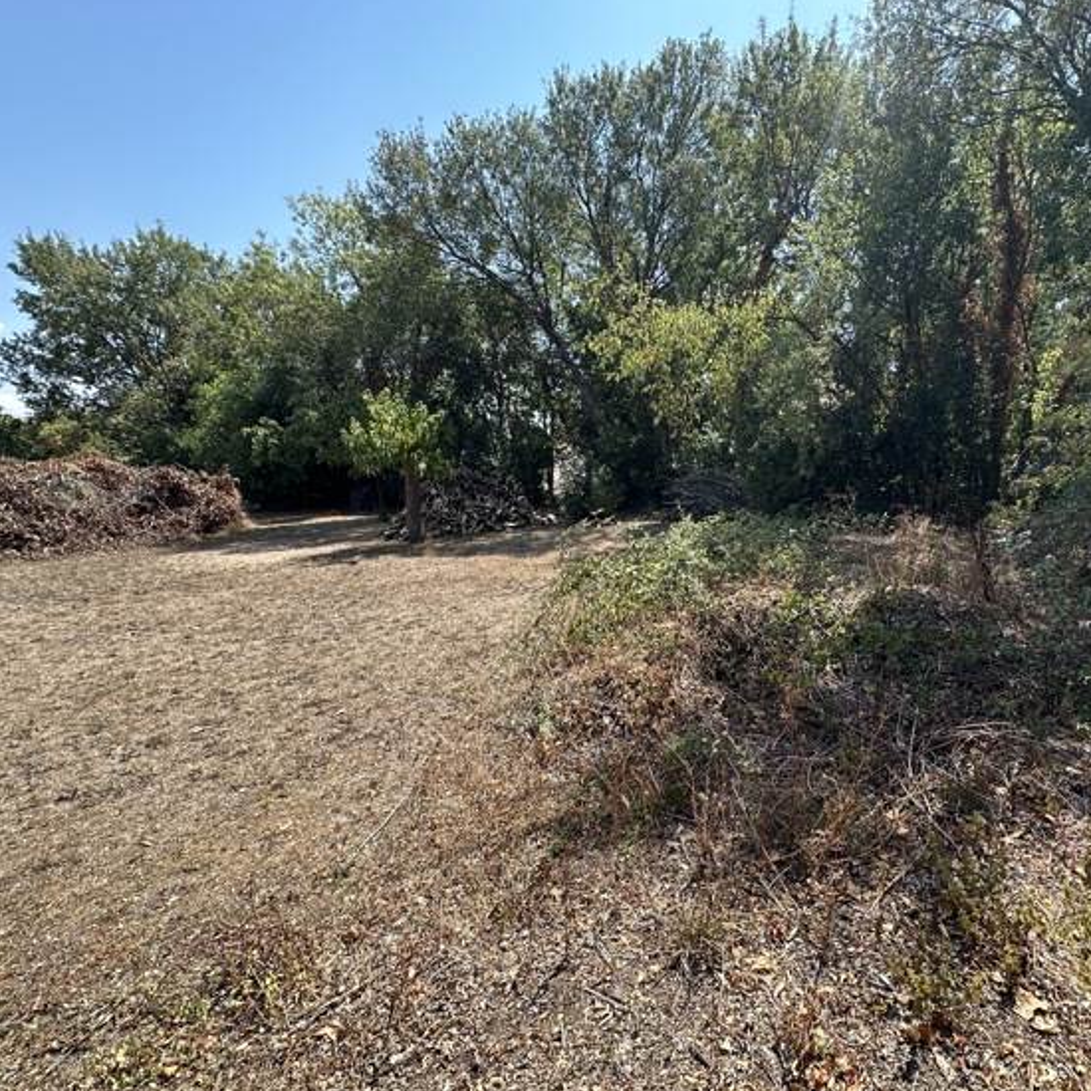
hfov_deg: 79.6
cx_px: 665
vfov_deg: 80.6
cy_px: 583
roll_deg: +1.3
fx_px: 642
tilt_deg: -10.4
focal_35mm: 18
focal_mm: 2.22
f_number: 2.2
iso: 40
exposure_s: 1/543
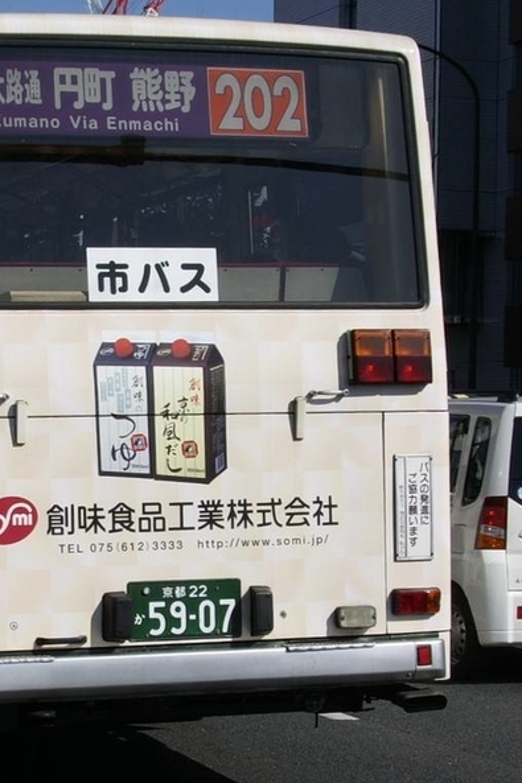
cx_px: 65
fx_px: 1893
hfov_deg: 15.5
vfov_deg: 23.4
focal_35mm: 87
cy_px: 392
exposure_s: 1/500
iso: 50
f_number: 5.6
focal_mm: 10.2
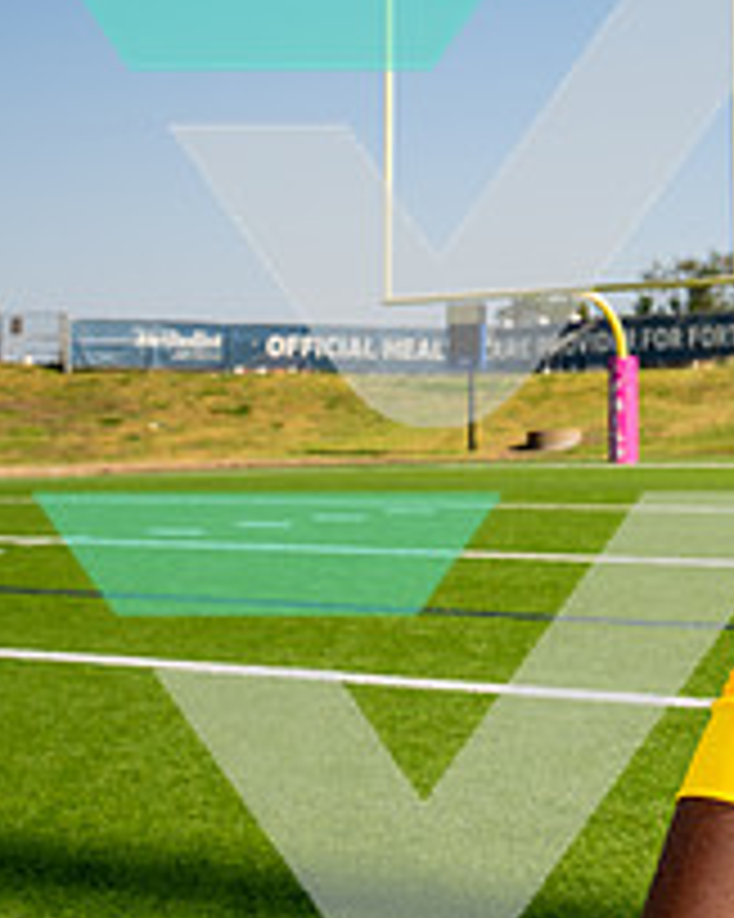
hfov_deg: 19.7
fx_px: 1739
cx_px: 1193
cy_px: 187
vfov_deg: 29.0
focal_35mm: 64
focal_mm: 24
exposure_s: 1/125
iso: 50
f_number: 7.1
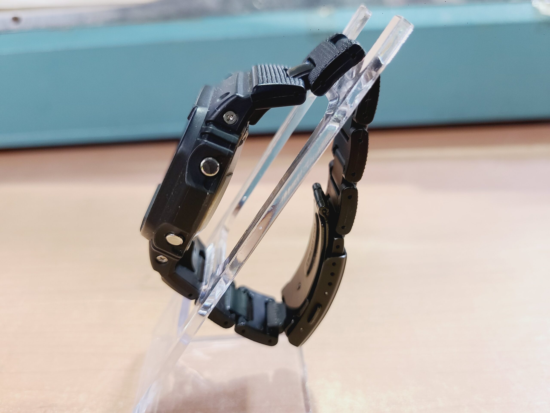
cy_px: 206
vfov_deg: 53.1
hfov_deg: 67.3
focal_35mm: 26
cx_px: 275
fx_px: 413
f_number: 1.8
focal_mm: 5.4
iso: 320
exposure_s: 1/50
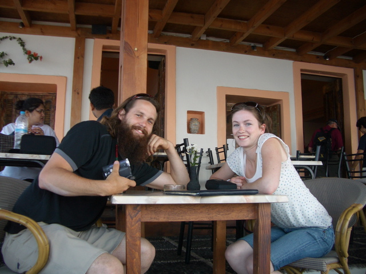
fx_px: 370
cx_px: 183
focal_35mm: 35
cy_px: 137
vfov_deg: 40.7
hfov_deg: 52.6
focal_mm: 5.8
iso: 50
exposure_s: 1/200
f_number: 2.6
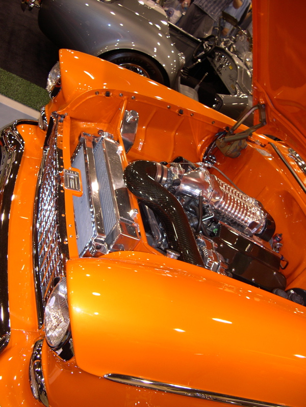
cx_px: 153
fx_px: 448
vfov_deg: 49.0
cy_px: 204
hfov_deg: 37.7
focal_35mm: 38
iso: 100
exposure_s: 1/30
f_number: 2.8
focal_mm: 8
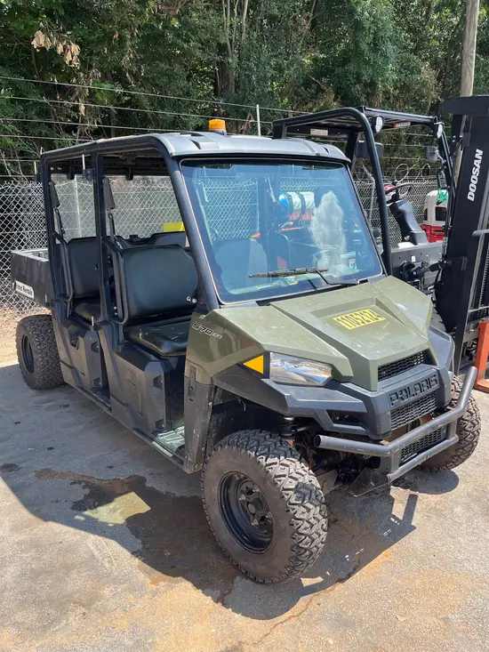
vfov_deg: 67.3
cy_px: 326
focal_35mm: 26
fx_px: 490
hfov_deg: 53.1
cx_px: 244
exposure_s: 1/951
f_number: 1.6
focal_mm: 5.1
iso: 50
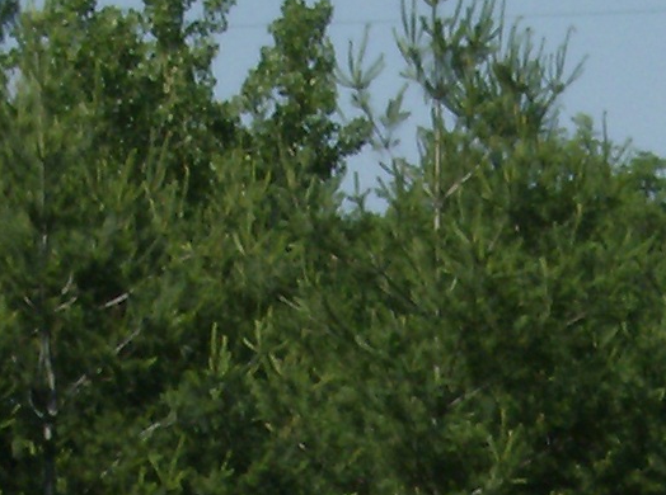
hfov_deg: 3.7
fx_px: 10284
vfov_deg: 2.7
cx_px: 717
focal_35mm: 536
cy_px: 1173
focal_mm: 18
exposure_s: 1/388
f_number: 7.8
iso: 100
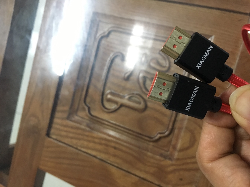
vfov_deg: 48.2
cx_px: 125
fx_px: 209
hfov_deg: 61.7
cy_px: 94
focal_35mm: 29
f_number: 2.2
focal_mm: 4.15
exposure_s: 1/17
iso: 250
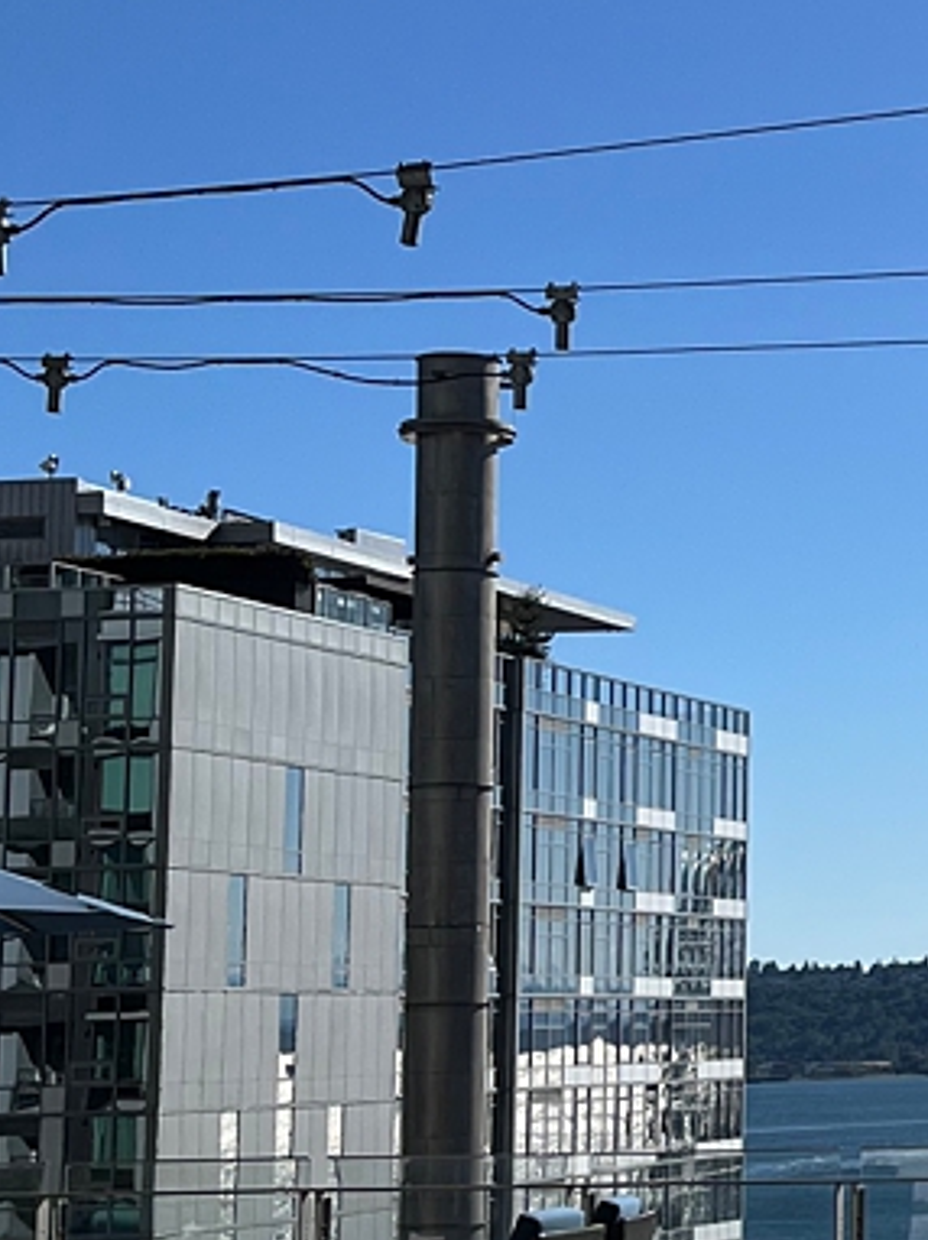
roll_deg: +1.2
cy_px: 674
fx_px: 3328
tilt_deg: +6.5
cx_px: 1590
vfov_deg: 21.1
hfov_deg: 14.3
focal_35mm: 93
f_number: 1.6
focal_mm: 5.1
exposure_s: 1/6897
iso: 50
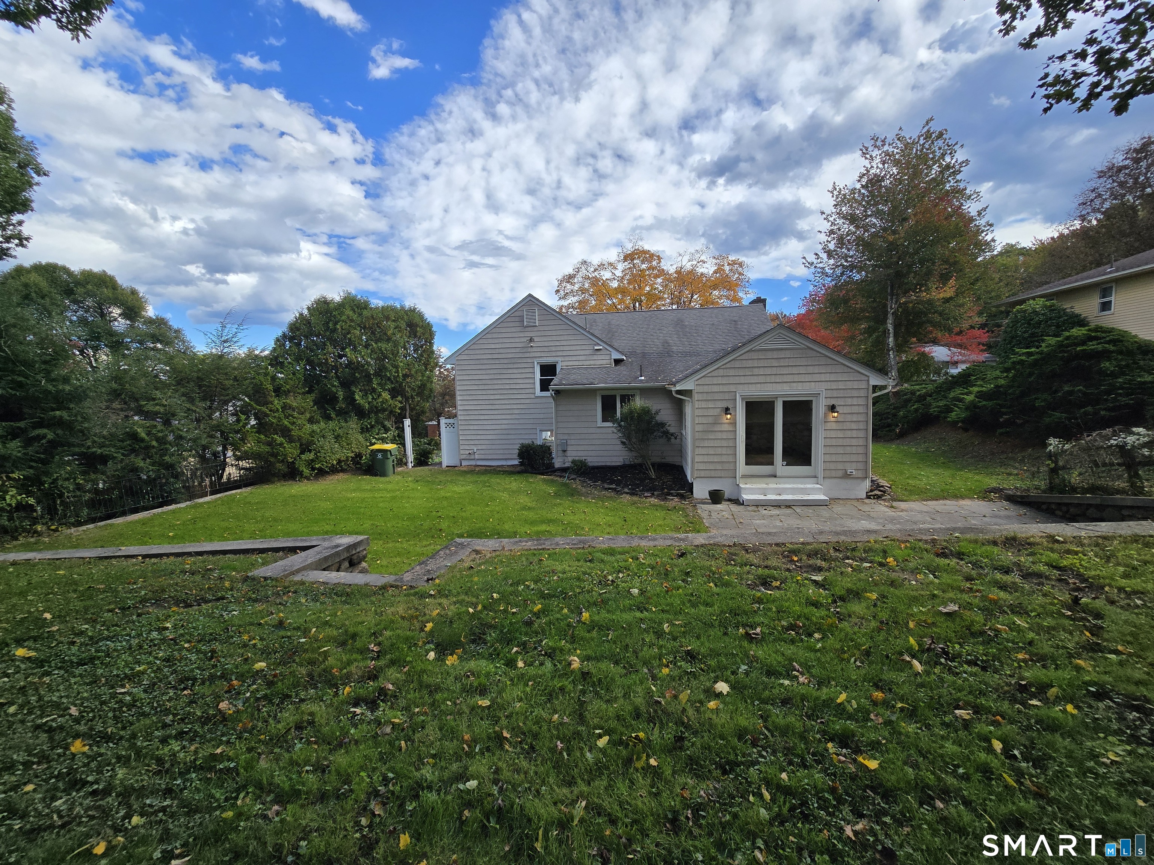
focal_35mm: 13
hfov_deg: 106.2
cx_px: 577
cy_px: 432
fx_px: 433
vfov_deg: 89.9
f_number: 2.2
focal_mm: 2.2
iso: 50
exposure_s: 1/1384
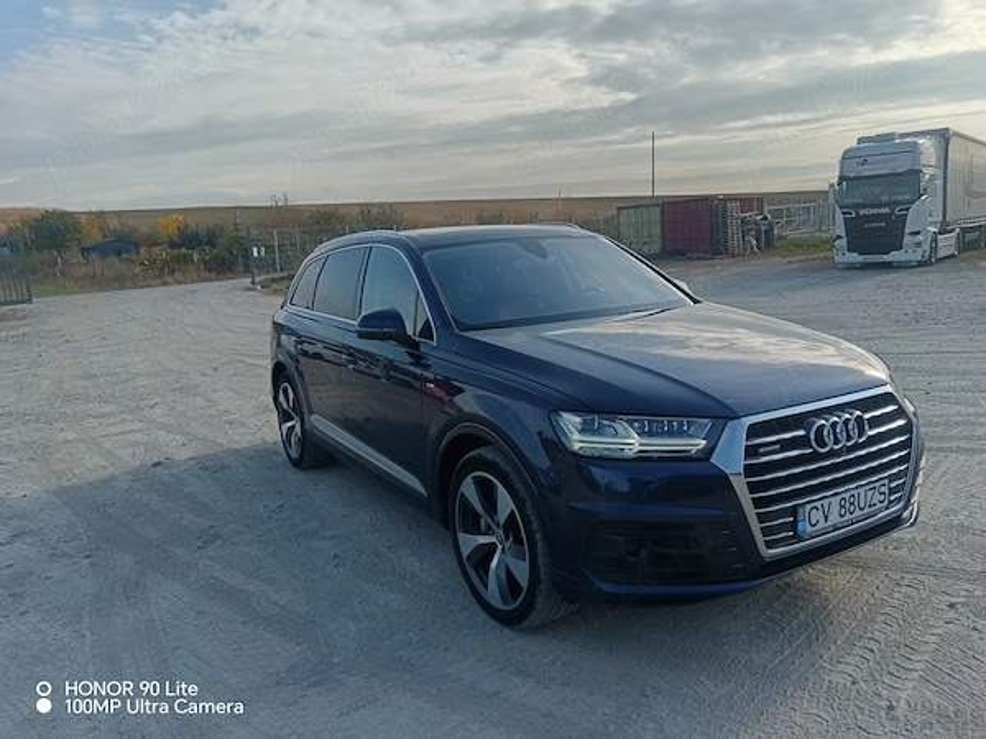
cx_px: 493
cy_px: 370
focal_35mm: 27
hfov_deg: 65.3
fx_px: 769
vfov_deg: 51.4
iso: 100
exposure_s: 1/605
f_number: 1.9
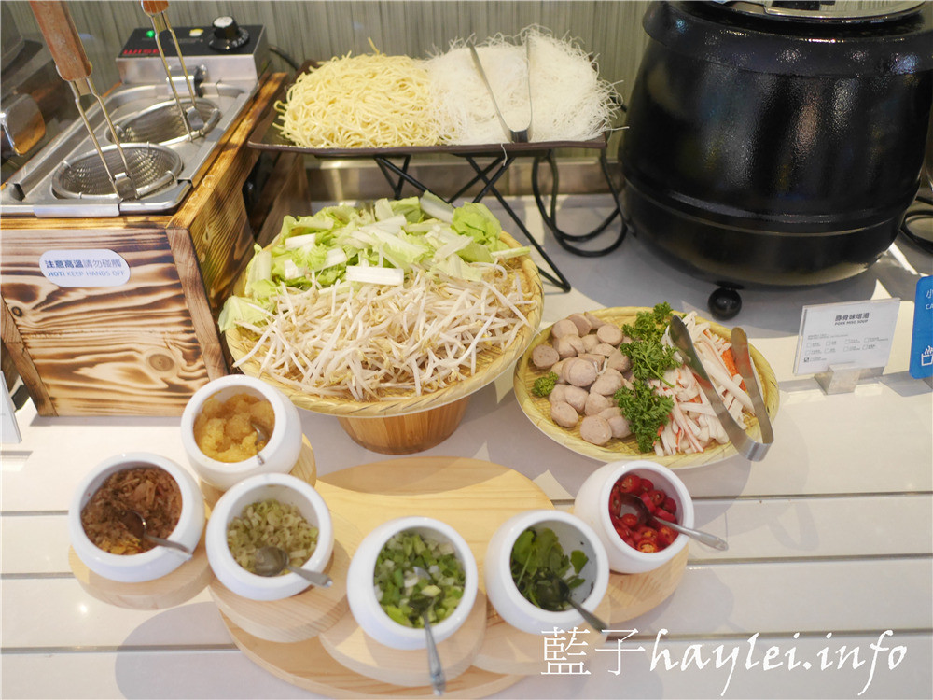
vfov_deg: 46.8
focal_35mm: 30
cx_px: 466
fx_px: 809
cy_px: 350
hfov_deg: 60.0
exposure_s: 1/60
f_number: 1.7
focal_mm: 15
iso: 1250
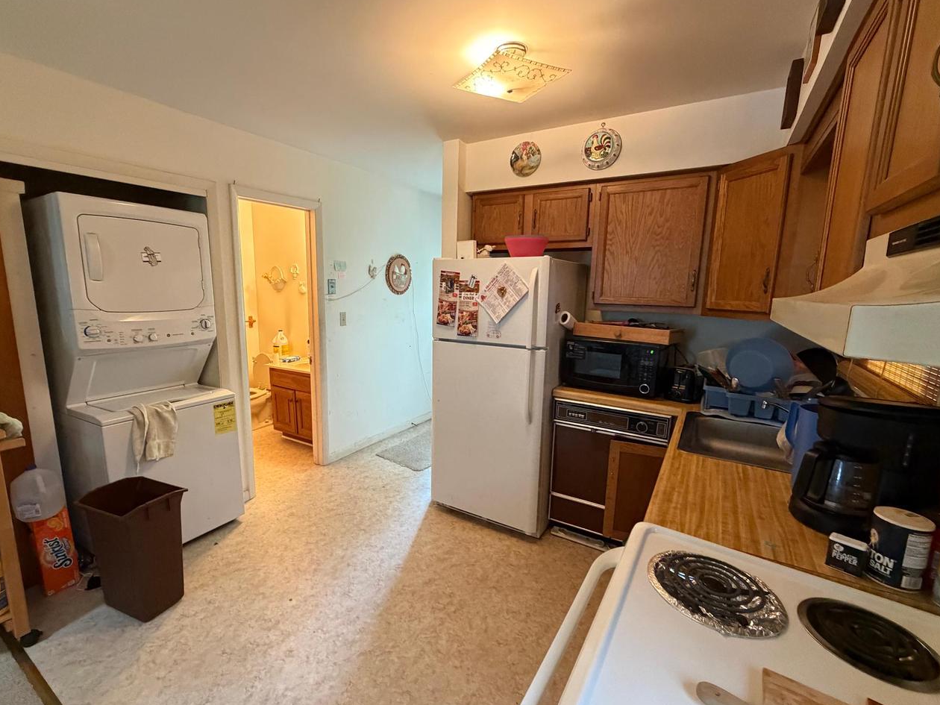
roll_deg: -1.0
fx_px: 434
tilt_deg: -8.7
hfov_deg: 94.5
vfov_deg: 78.1
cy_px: 359
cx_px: 454
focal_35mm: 16
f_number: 2.2
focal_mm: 2.22
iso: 640
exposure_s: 1/60
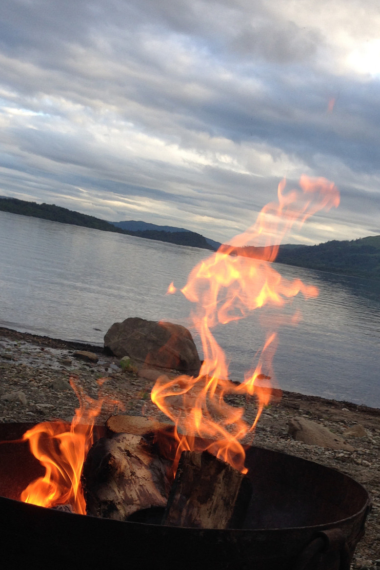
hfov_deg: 28.5
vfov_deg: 41.6
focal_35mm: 47
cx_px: 246
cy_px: 358
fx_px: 744
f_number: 2.4
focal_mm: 4.12
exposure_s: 1/216
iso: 50
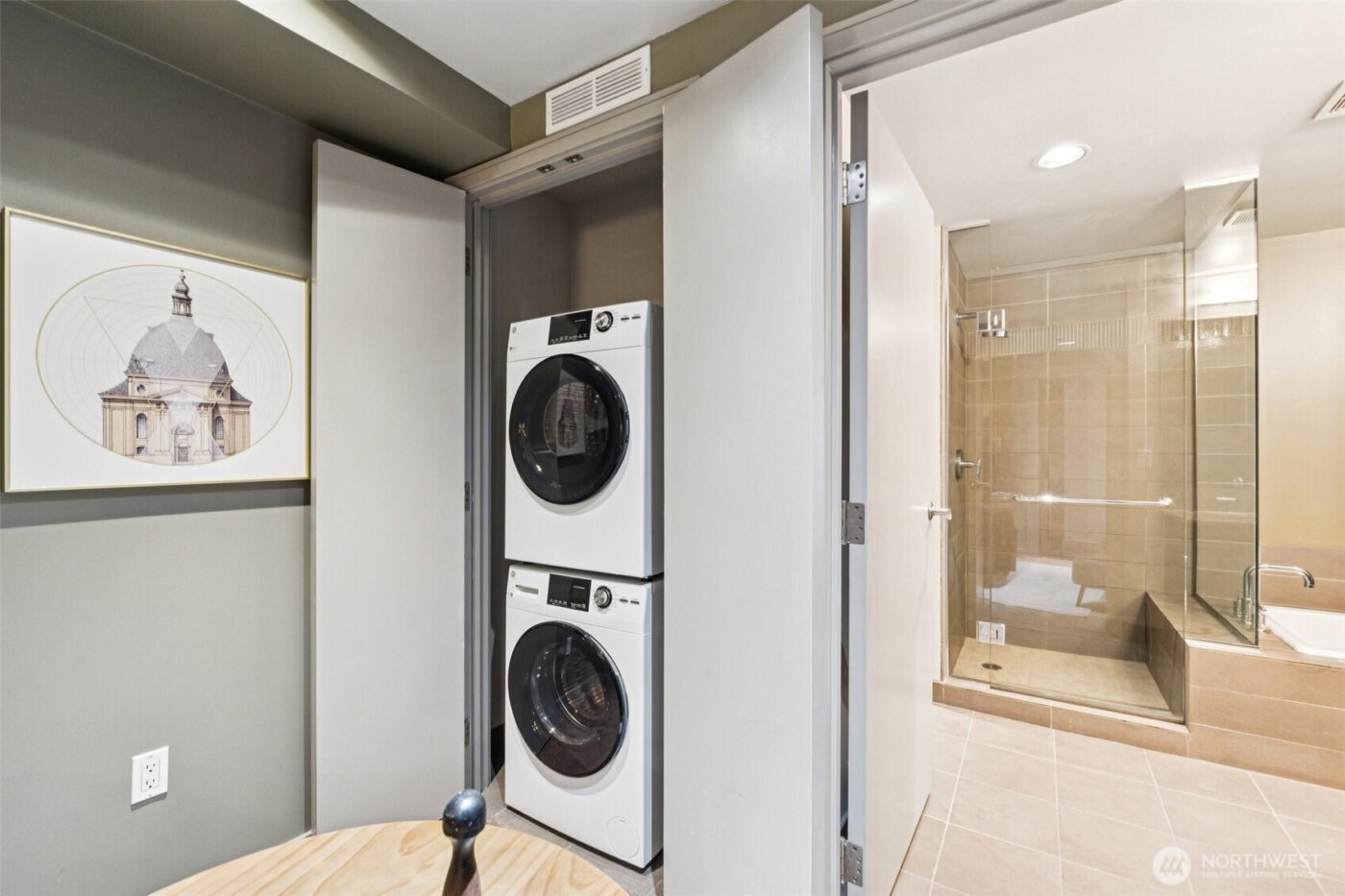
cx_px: 672
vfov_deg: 77.3
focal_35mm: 15
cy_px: 448
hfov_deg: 100.4
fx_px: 560
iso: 200
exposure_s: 1.6
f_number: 9
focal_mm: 10
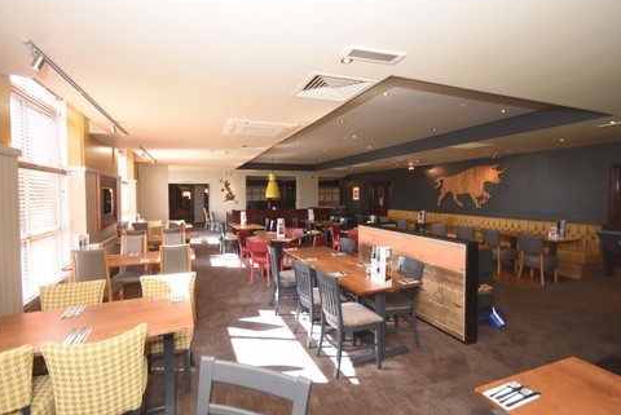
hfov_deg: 96.7
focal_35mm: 16
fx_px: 276
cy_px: 203
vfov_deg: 73.9
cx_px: 303
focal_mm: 10
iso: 800
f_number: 4.5
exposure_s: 1/125
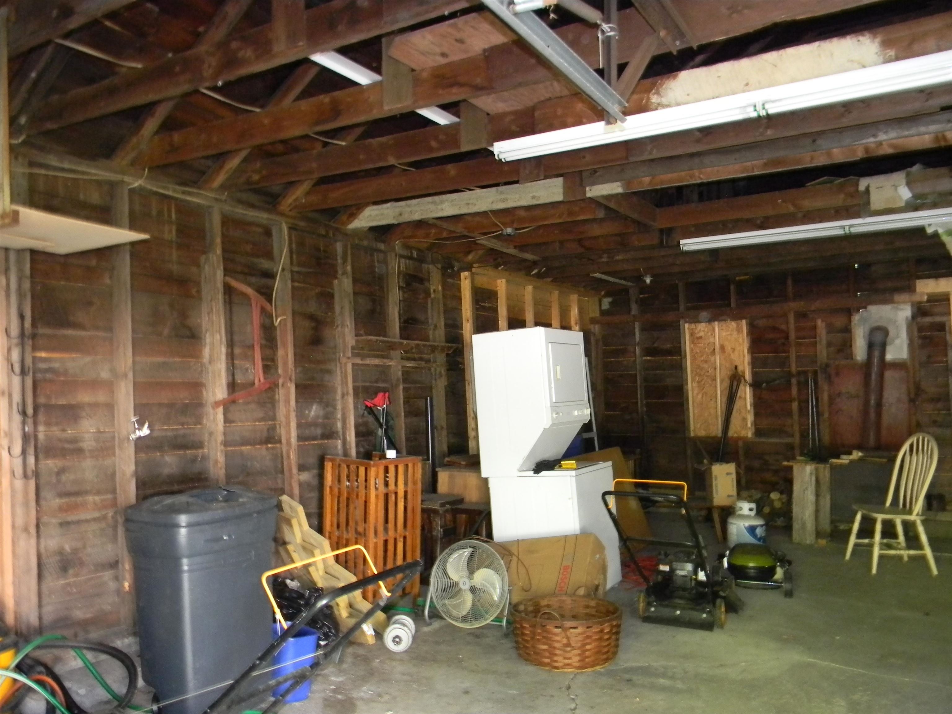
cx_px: 476
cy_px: 357
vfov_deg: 49.7
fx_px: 770
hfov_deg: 63.4
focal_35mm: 28
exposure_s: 1/8
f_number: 3.5
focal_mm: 5
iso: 400
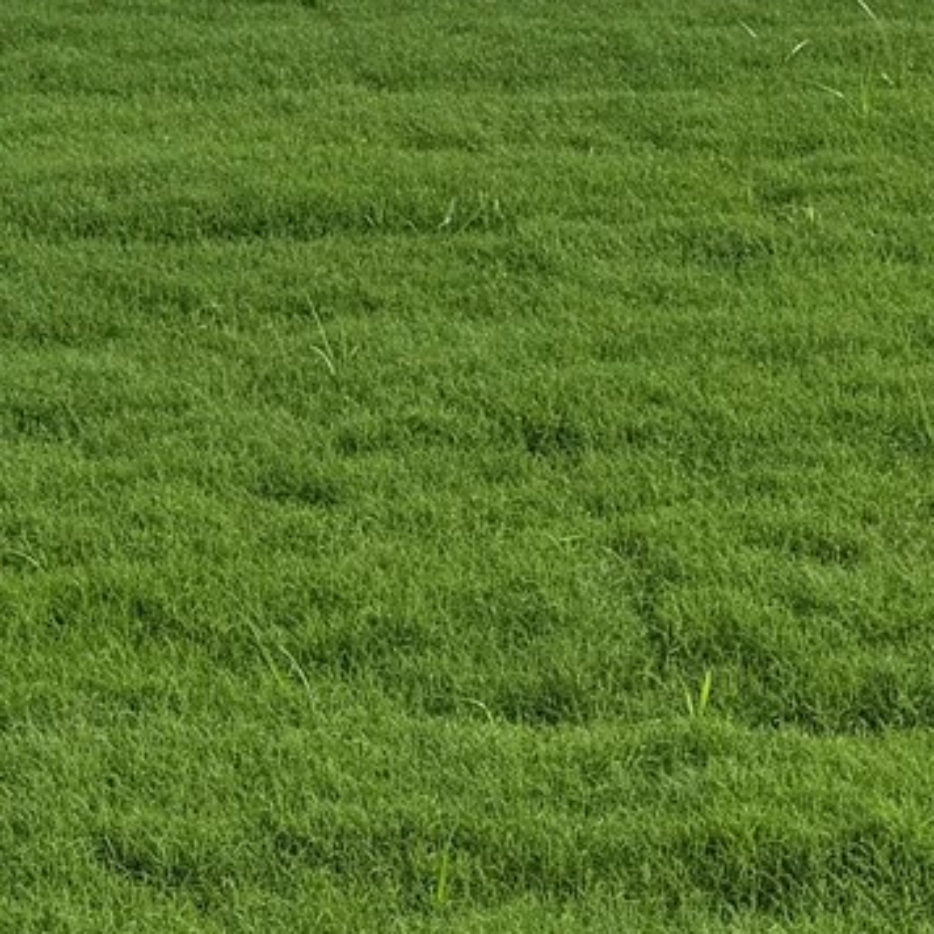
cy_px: -223
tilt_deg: -6.6
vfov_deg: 13.8
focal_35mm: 122
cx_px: -275
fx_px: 3724
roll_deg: +1.6
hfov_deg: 13.8
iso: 80
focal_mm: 6.76
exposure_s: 1/4673
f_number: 1.78
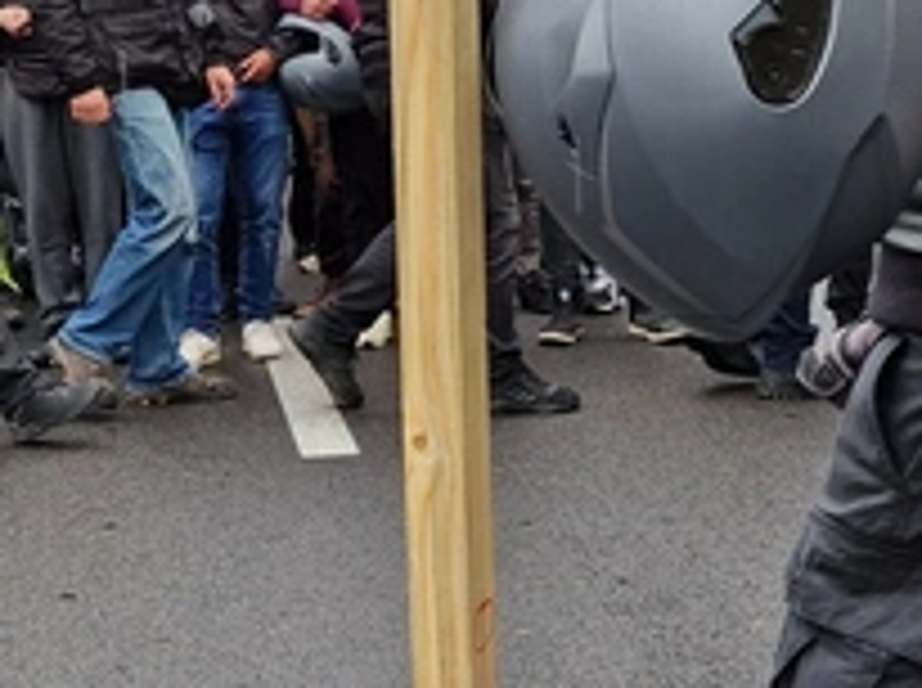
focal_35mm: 73
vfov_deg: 20.1
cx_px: 292
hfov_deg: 26.5
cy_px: 295
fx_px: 1941
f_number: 1.8
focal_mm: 6.4
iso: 50
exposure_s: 1/182
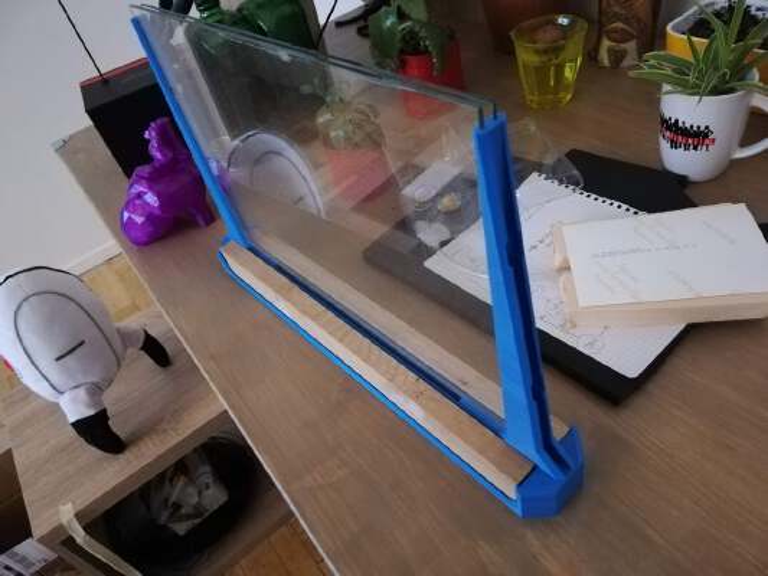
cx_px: 384
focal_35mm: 27
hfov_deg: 65.3
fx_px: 599
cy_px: 288
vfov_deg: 51.4
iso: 1000
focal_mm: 3.81
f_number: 2.2
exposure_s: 1/16.7
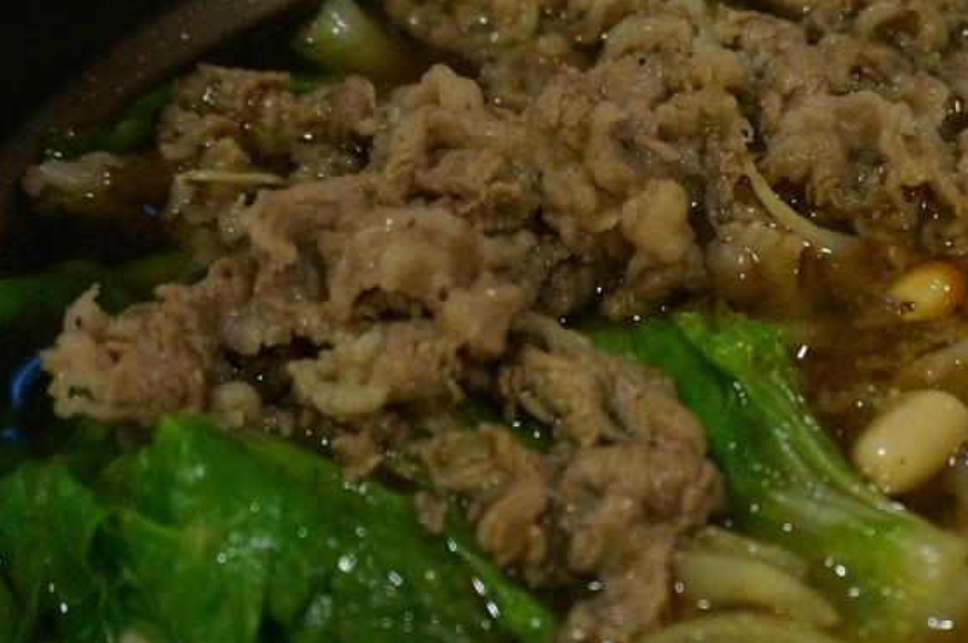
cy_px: 425
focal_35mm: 71
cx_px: 664
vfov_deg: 19.1
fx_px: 1907
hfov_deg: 28.2
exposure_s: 1/80
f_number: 4
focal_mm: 22
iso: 3200
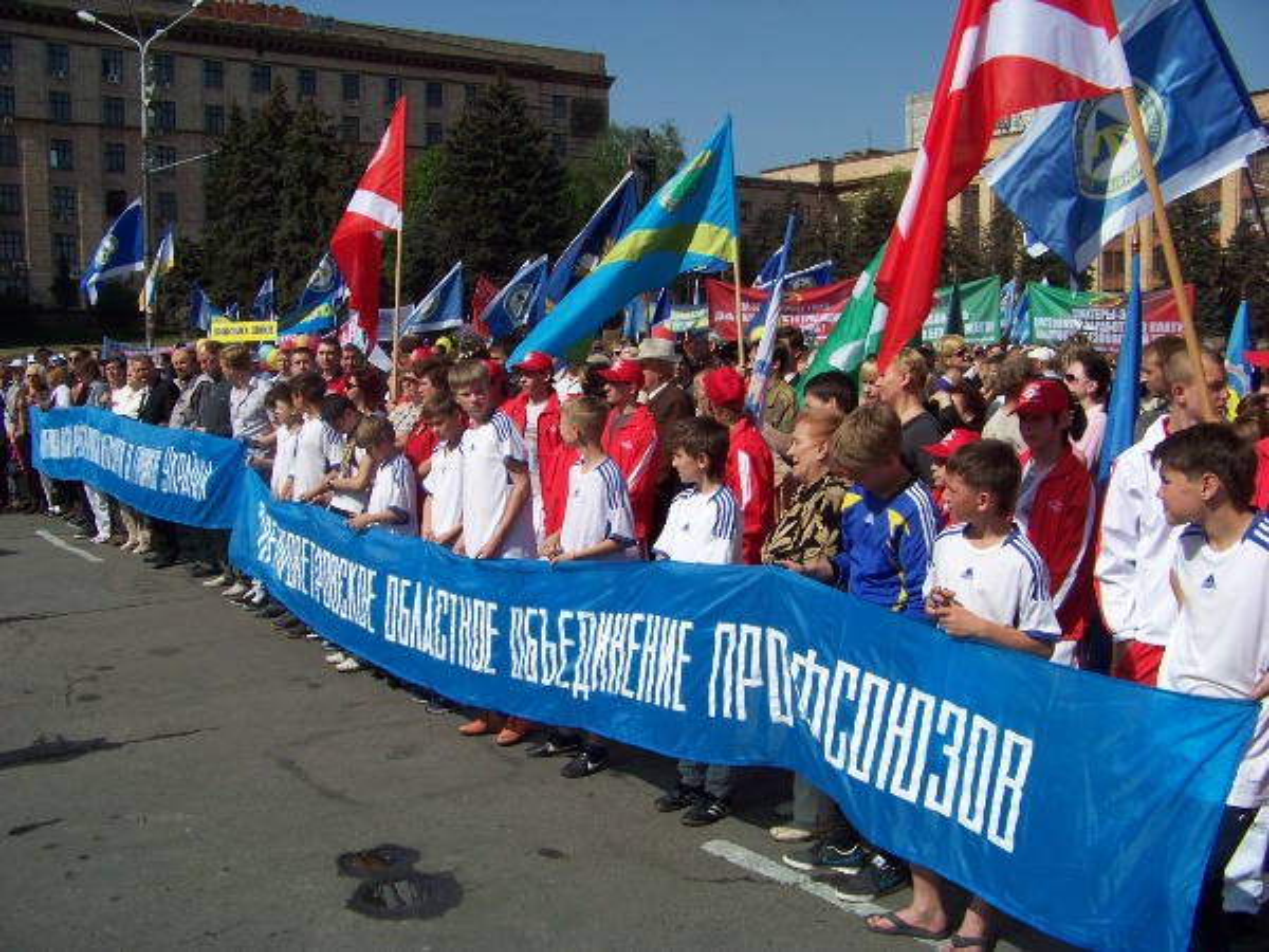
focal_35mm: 36
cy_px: 476
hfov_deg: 51.4
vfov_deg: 39.7
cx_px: 634
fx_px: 1320
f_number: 4
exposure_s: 1/1250
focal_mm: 5.85
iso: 71
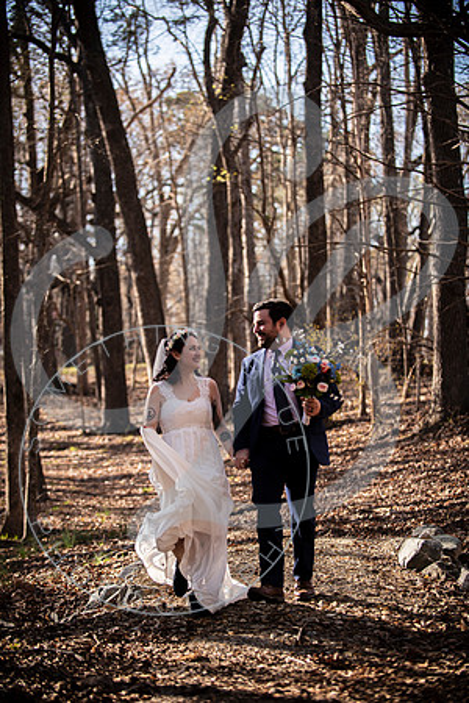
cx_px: 234
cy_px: 352
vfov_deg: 23.6
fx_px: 1680
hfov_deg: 15.9
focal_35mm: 86
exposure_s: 1/800
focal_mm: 86
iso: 100
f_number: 2.8
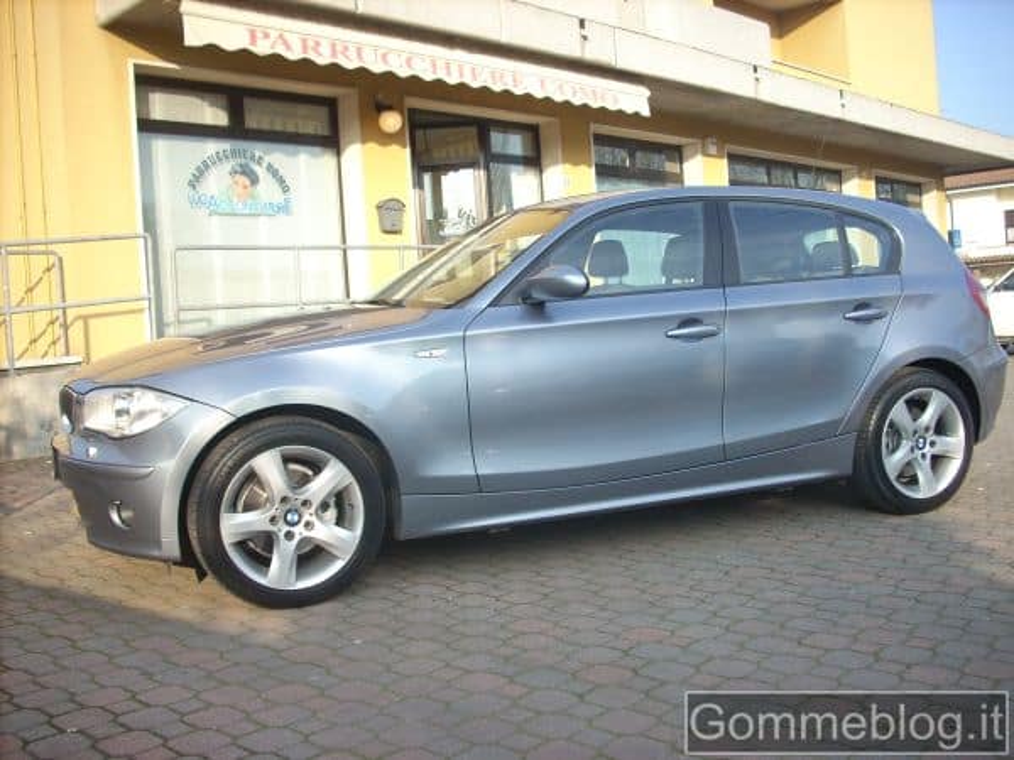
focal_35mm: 37
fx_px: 1084
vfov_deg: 38.7
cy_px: 380
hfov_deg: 50.1
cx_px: 507
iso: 64
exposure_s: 1/261
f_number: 2.8
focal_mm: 6.2
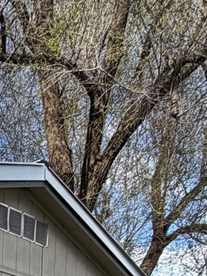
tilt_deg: -7.4
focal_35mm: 77
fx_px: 614
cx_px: -257
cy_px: 534
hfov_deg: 14.4
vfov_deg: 18.2
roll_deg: +0.7
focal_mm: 2.22
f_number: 2.2
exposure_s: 1/694
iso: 40
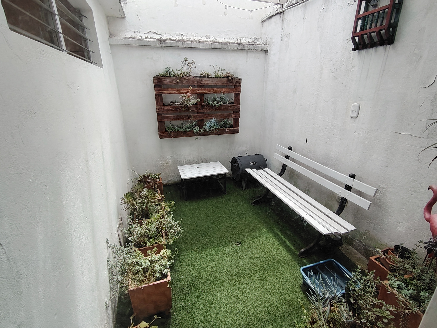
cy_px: 164
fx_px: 215
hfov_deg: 91.0
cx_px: 218
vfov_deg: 74.7
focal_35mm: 17
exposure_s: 1/264
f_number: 2.2
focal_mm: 1.43
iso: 100
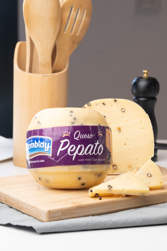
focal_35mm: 93
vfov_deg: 21.9
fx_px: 647
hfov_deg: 14.7
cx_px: 84
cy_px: 126
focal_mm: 62
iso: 1600
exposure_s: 1/320
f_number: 8
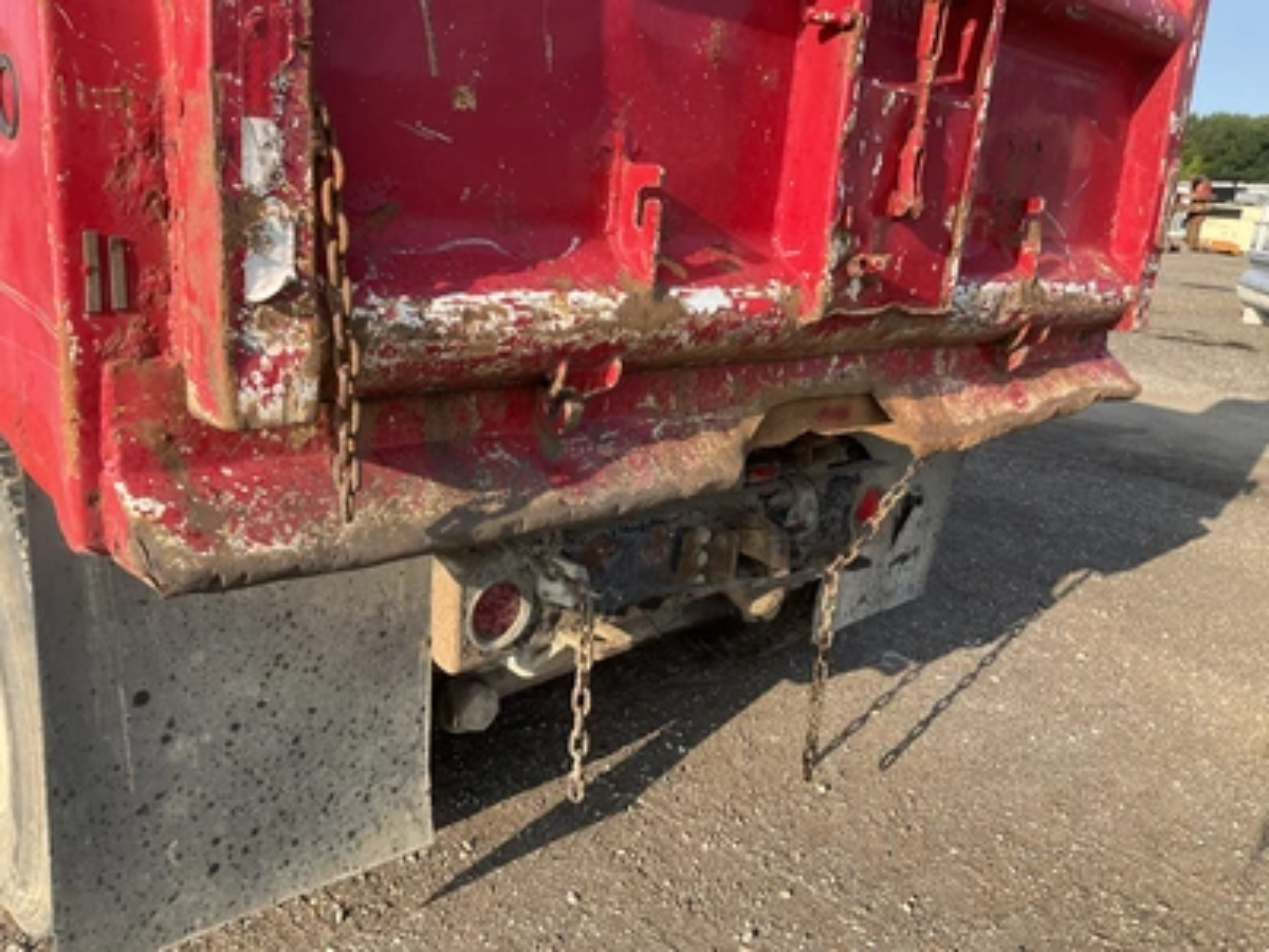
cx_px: 634
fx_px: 1063
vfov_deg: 48.2
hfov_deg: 61.7
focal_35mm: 29
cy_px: 476
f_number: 1.8
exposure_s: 1/491
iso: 25
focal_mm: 3
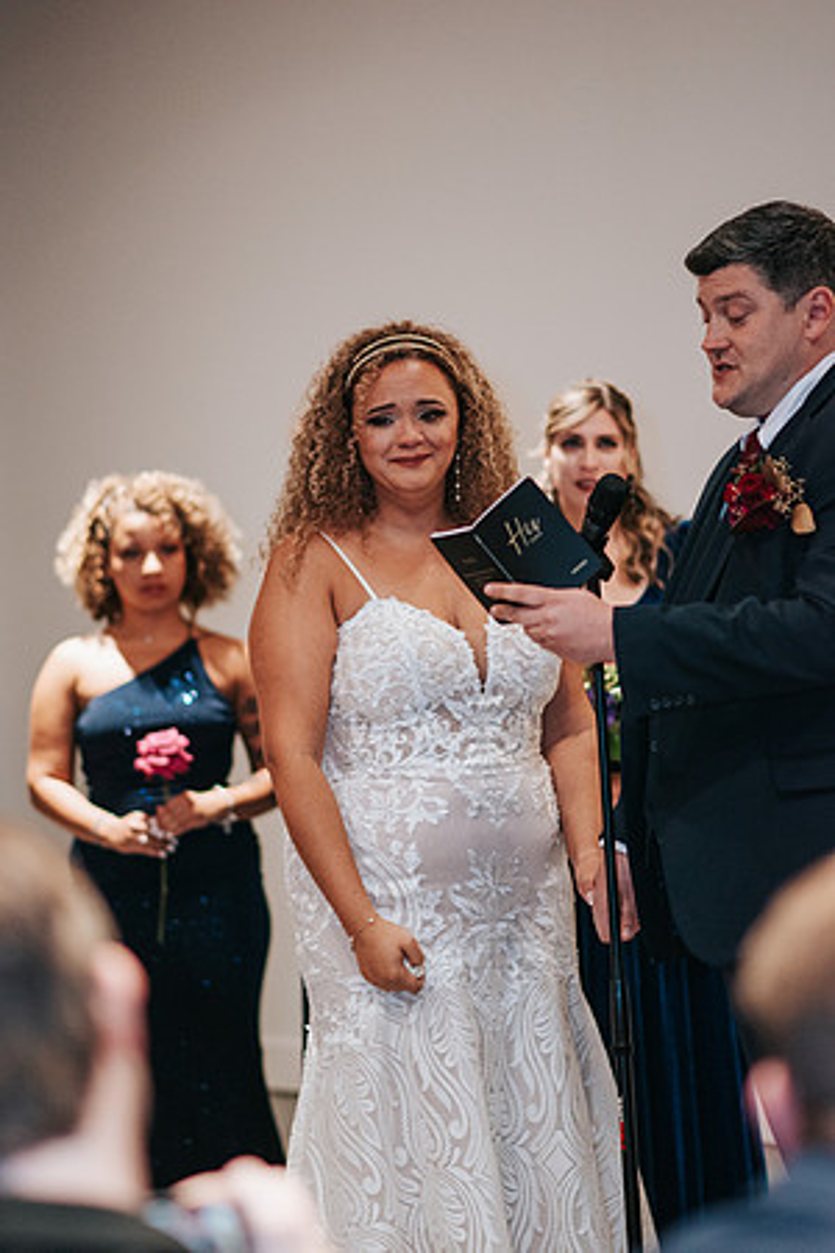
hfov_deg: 10.8
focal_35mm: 128
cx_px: 418
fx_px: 4436
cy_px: 626
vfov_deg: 16.1
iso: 800
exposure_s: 1/160
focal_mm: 85
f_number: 1.8
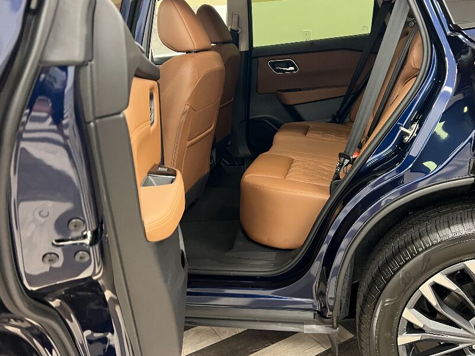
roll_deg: +2.3
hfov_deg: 55.2
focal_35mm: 33
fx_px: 453
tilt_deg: -8.8
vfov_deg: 42.6
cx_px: 265
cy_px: 134
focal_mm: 5.7
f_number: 1.5
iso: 500
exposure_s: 1/60
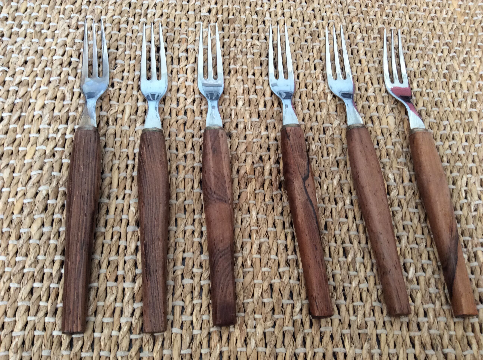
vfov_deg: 44.1
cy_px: 180
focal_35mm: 32
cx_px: 242
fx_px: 446
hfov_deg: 56.9
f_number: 2.4
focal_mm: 3.3
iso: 80
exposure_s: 1/25
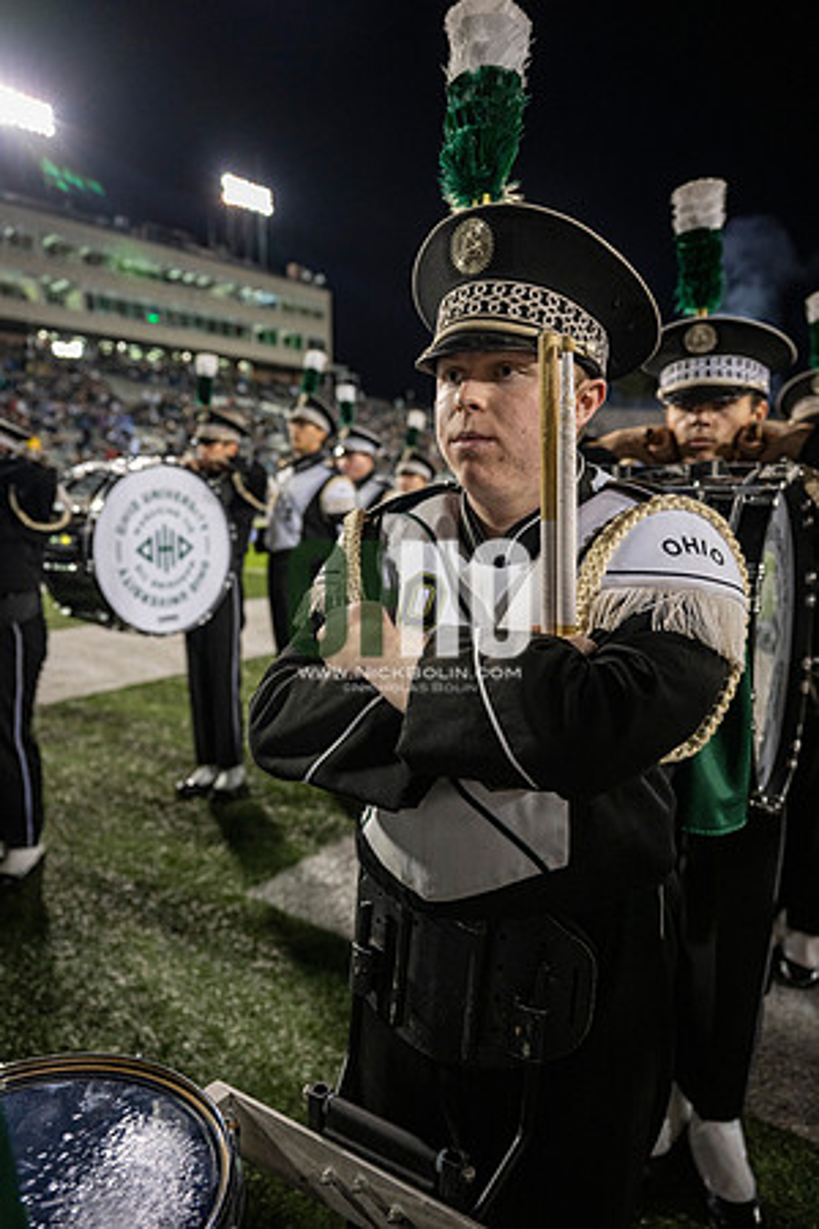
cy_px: 614
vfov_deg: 73.7
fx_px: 819
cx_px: 410
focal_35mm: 24
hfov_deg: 53.1
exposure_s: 1/500
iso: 1250
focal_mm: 24
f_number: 3.2
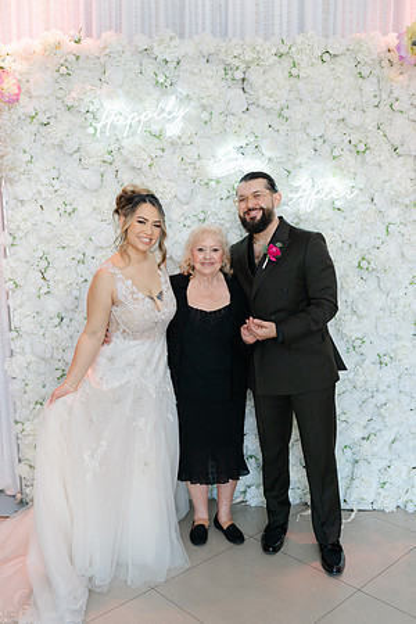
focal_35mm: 35
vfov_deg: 54.4
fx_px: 607
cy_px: 312
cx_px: 208
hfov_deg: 37.9
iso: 400
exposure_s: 1/160
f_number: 4
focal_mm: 35
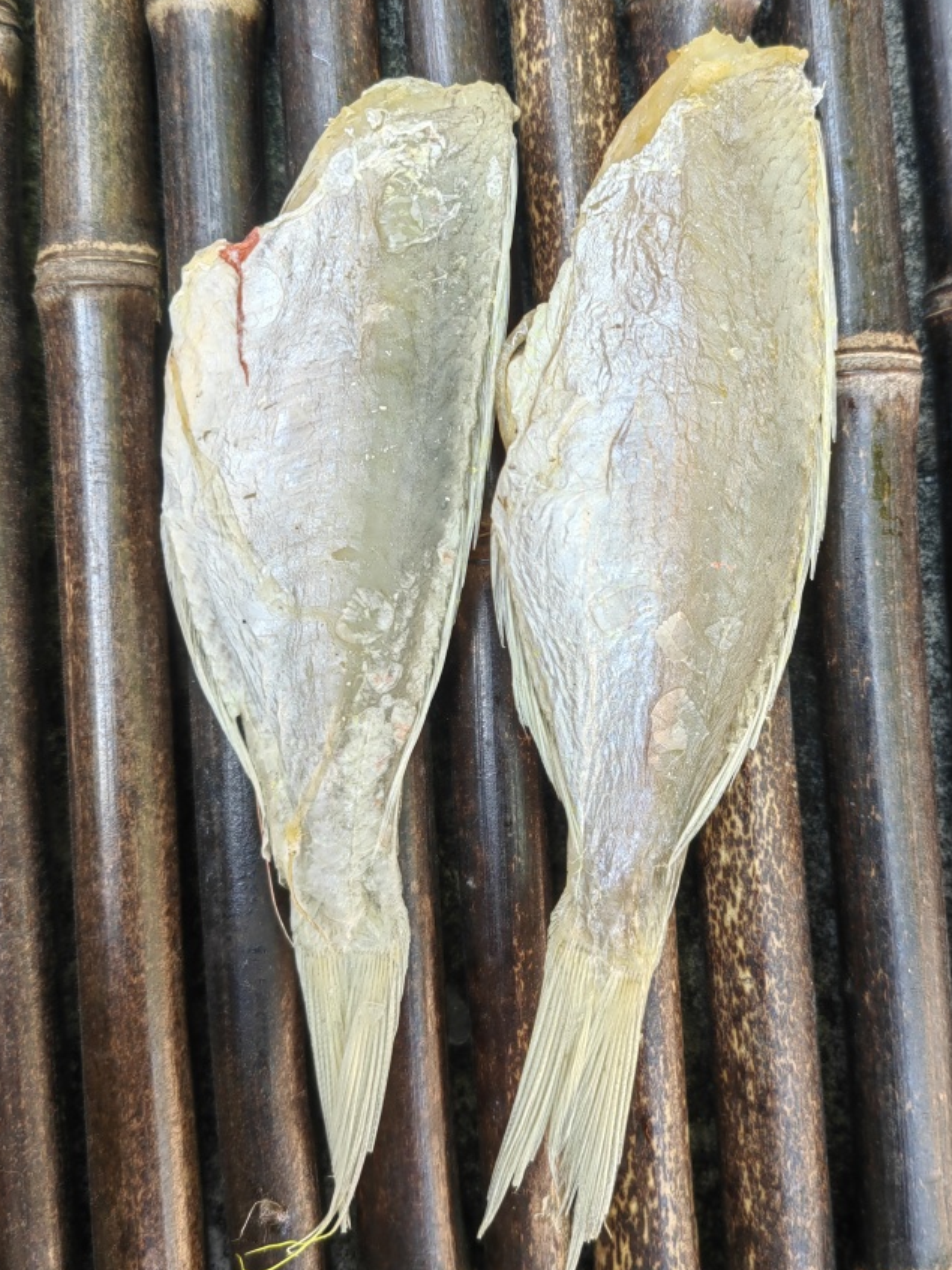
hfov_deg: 41.5
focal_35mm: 34
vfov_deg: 53.9
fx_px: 1247
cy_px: 598
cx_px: 586
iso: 160
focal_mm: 5.54
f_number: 1.8
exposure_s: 1/598
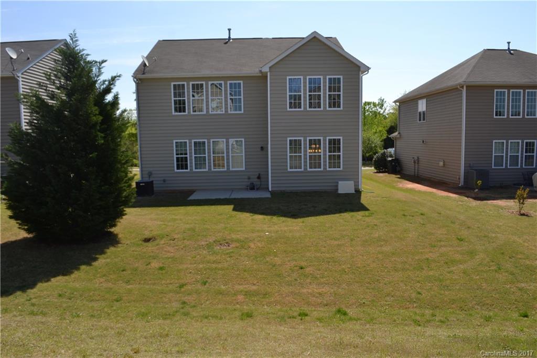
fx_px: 403
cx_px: 268
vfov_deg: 47.9
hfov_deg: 67.4
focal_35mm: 27
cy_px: 179
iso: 100
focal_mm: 18
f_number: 8
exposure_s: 1/200
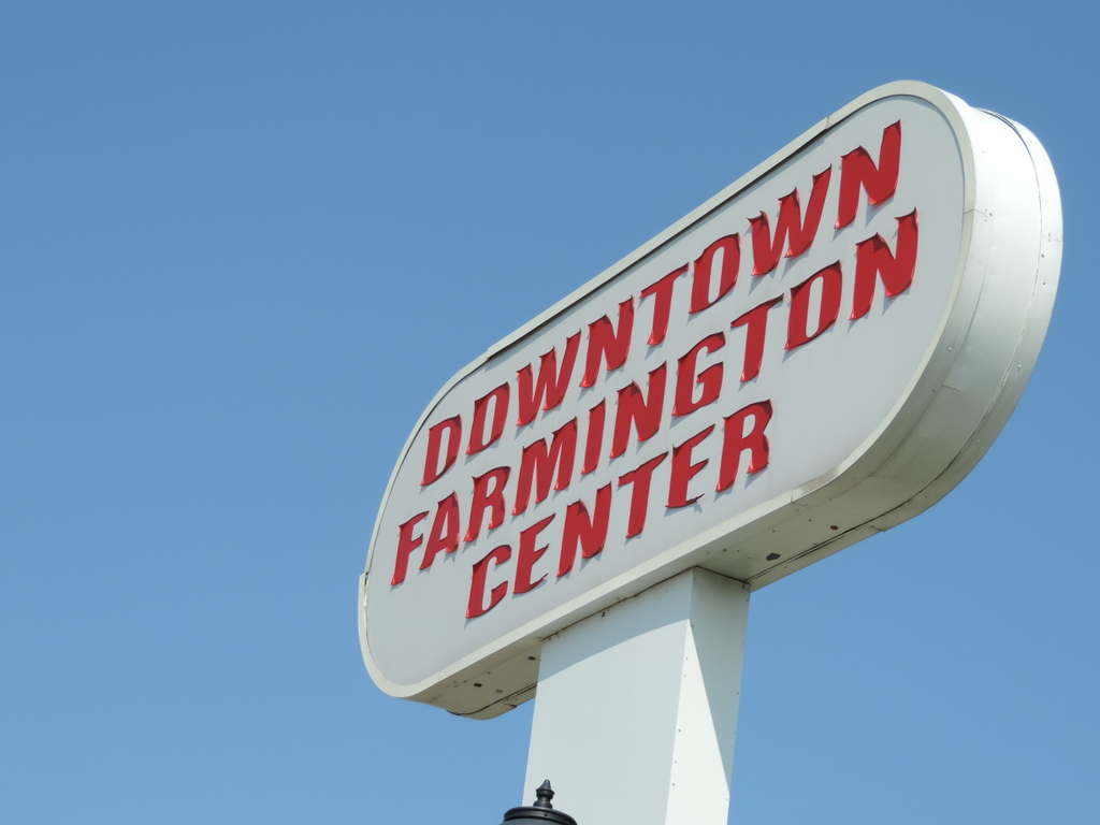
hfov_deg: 21.8
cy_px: 412
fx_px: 2860
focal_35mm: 90
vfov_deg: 16.4
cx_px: 550
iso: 80
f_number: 4.1
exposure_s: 1/800
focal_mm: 16
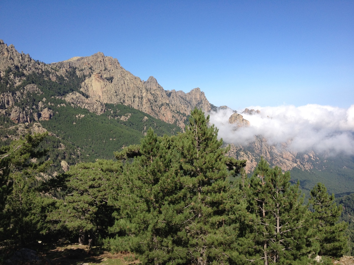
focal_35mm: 35
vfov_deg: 40.7
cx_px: 177
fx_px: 358
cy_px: 132
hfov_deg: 52.6
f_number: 2.4
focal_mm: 4.28
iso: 64
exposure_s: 1/1783
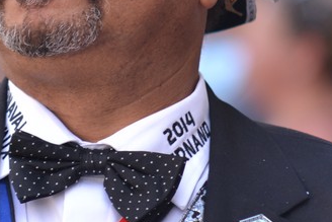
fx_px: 6486
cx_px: 22
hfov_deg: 2.9
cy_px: -14
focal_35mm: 703
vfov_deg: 2.0
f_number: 4
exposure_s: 1/250
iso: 200
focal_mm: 150
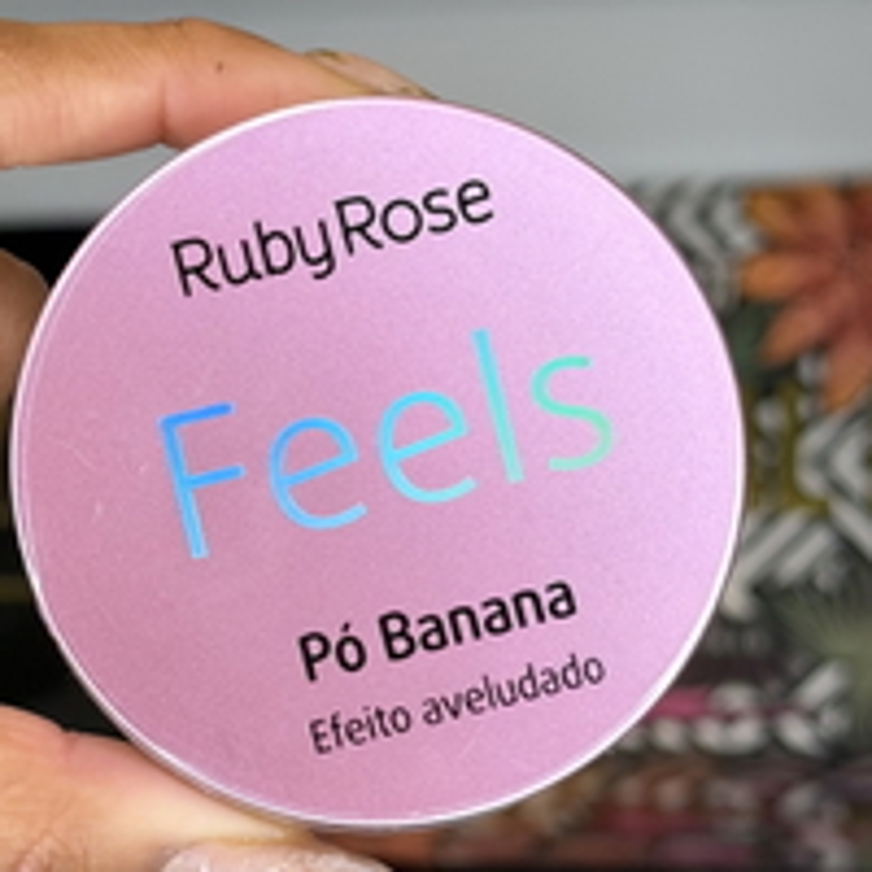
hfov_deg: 15.4
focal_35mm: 113
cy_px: 595
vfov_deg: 15.4
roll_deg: +0.4
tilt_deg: -6.7
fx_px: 3220
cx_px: 235
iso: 50
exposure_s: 1/121
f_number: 1.78
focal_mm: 6.76
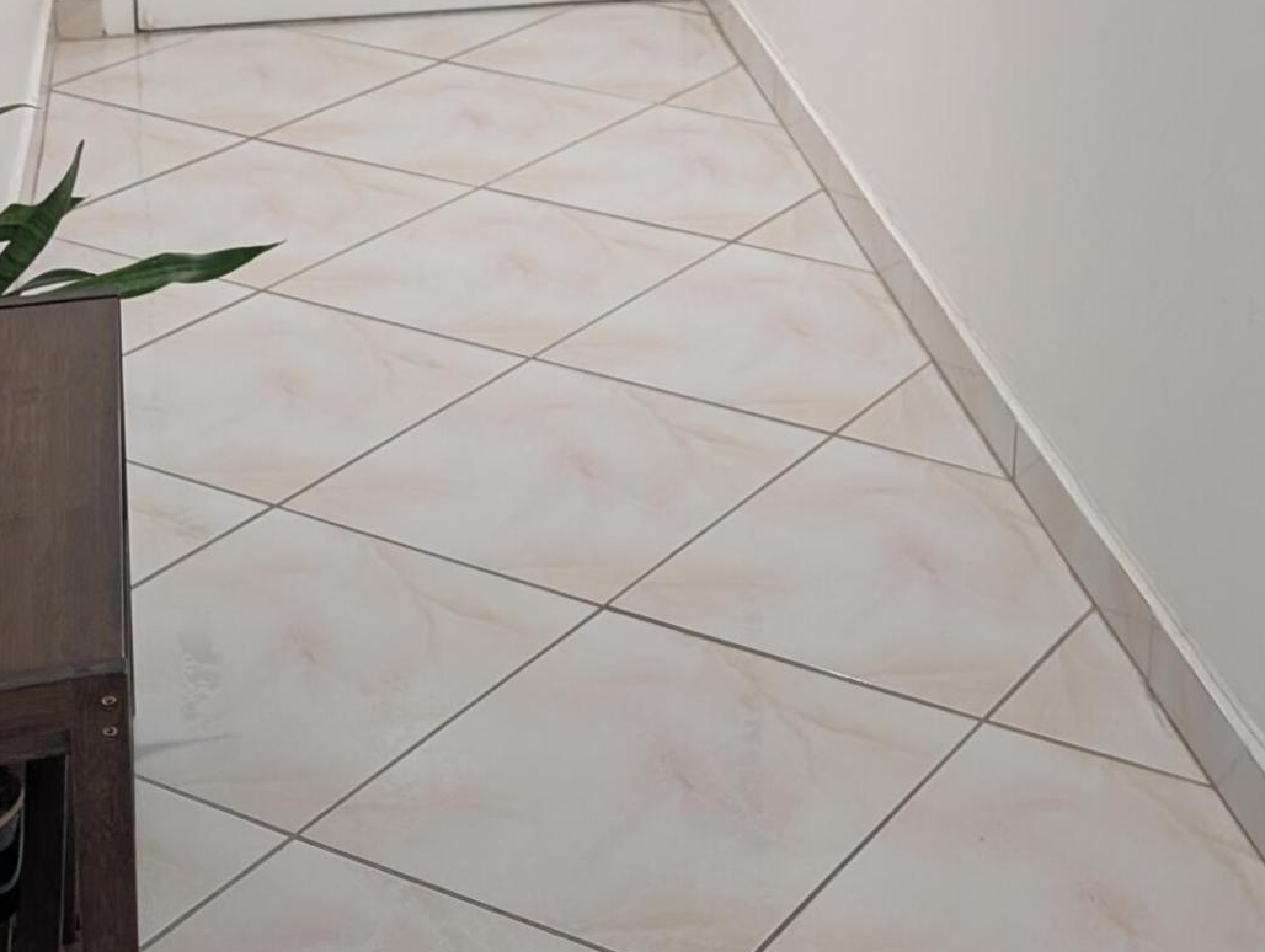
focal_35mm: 67
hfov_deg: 27.9
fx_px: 2452
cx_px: 1131
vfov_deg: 20.5
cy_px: -213
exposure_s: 1/40
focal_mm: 6.9
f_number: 1.68
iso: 92
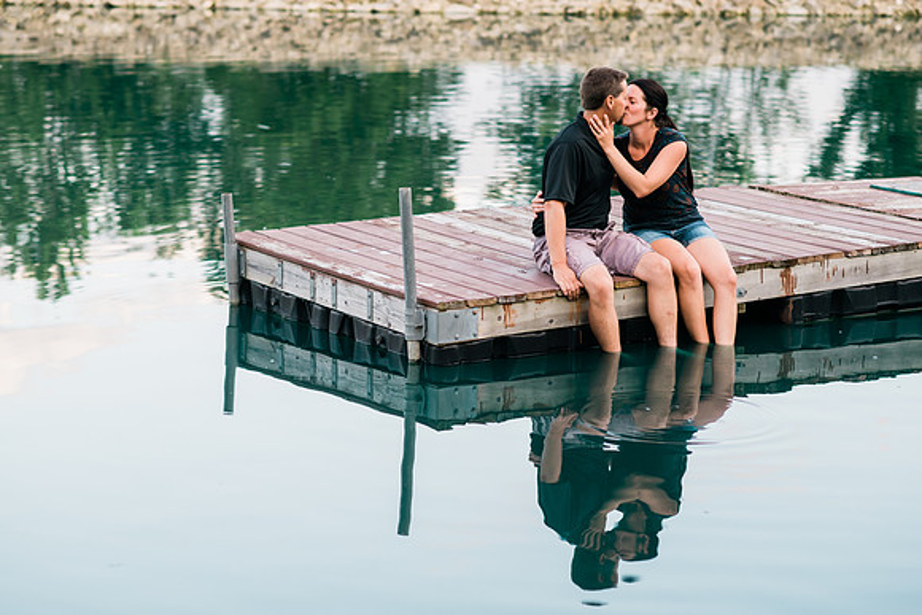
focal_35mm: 94
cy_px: 306
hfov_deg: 21.7
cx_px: 461
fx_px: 2408
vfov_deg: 14.6
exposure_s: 1/400
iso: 100
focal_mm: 85
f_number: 2.8
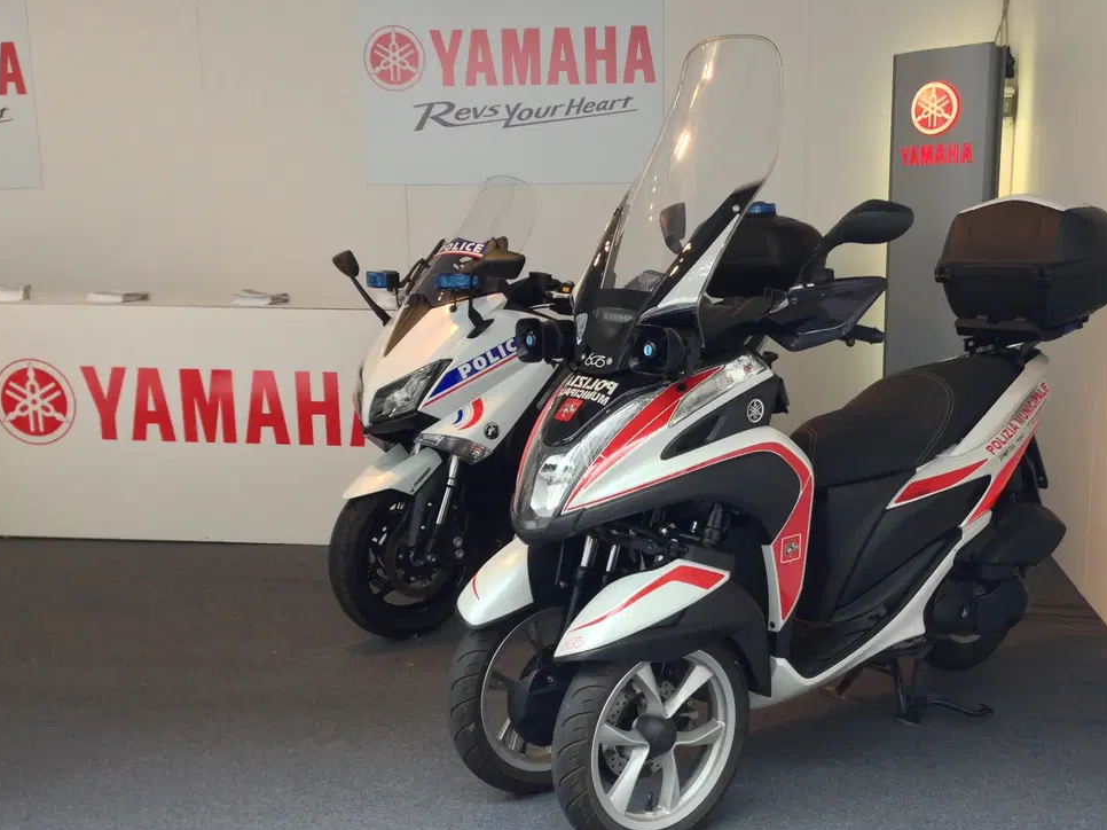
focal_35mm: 41
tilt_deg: -14.4
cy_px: 477
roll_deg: +1.4
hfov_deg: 45.6
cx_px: 643
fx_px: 1311
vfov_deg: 35.1
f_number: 2.4
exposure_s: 1/24
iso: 50
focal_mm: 4.12
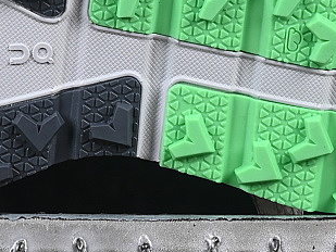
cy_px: -29
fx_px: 2447
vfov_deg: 5.9
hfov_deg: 7.8
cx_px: 47
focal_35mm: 252
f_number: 8
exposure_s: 1/80
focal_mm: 50
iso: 160
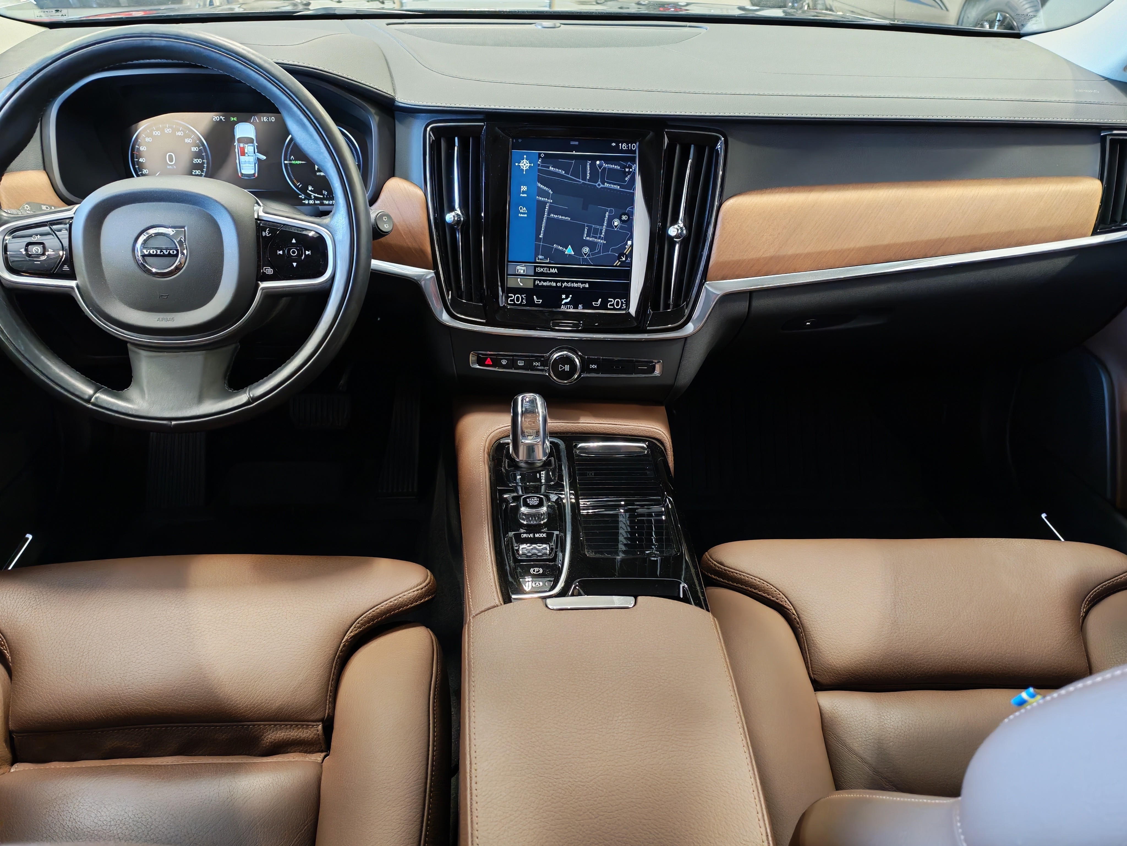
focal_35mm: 31
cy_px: 423
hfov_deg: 58.4
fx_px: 1009
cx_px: 564
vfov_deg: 45.4
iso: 1250
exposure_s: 1/50
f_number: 1.9
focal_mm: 6.12
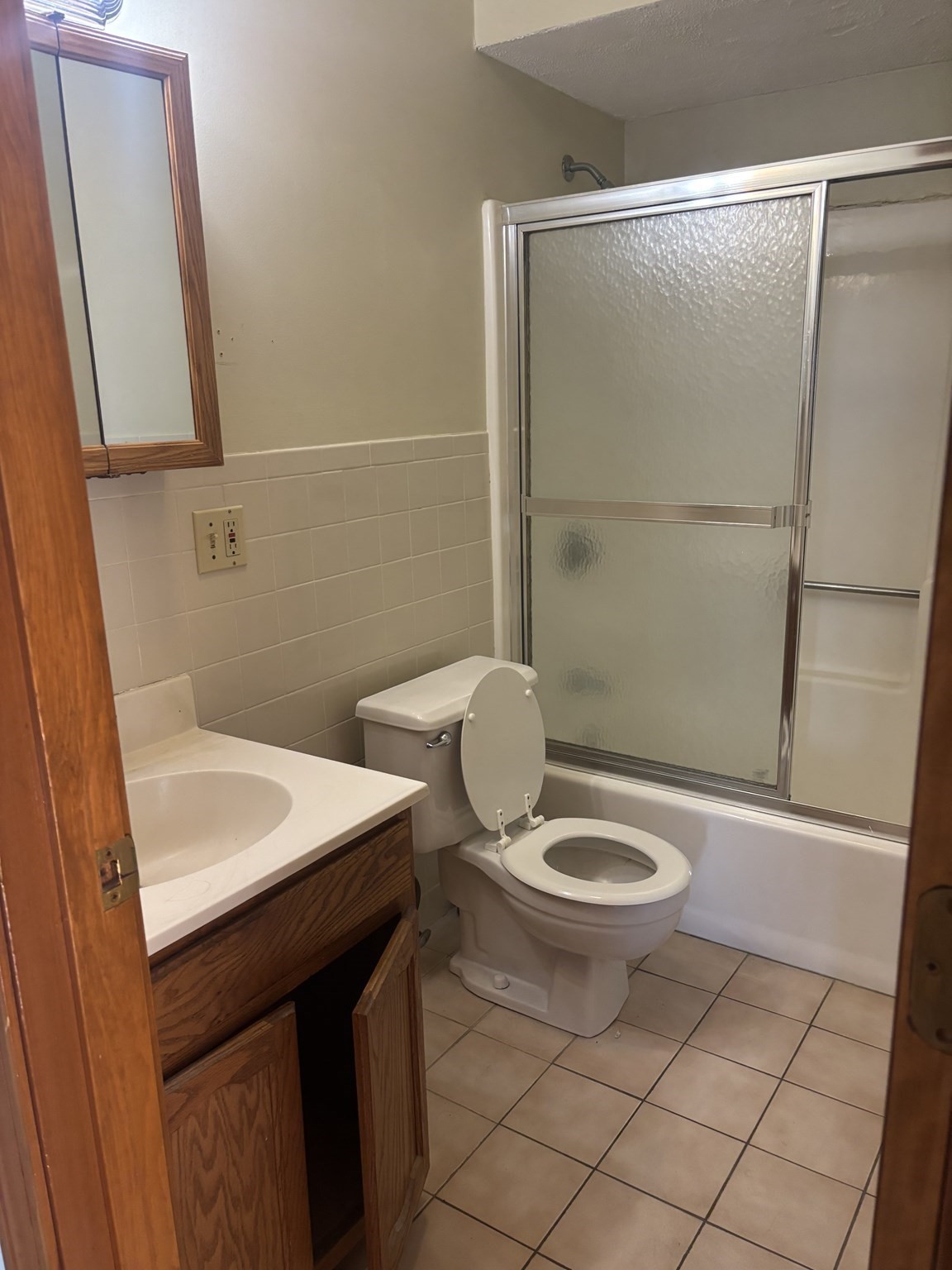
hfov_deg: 53.1
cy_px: 635
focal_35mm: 26
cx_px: 476
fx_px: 953
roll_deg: +1.8
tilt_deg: -13.3
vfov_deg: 67.3
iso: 250
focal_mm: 5.96
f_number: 1.6
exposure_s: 1/60
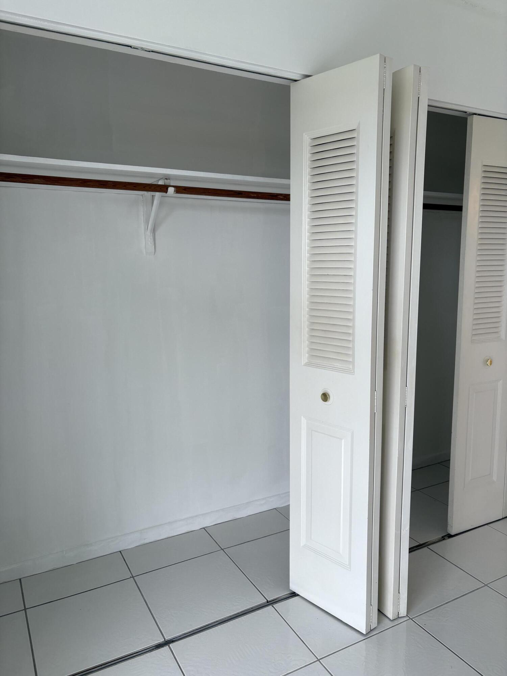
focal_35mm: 26
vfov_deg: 67.3
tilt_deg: -6.8
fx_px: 508
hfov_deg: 53.1
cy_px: 338
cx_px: 254
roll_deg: -0.2
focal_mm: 5.96
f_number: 1.6
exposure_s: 1/122
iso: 40
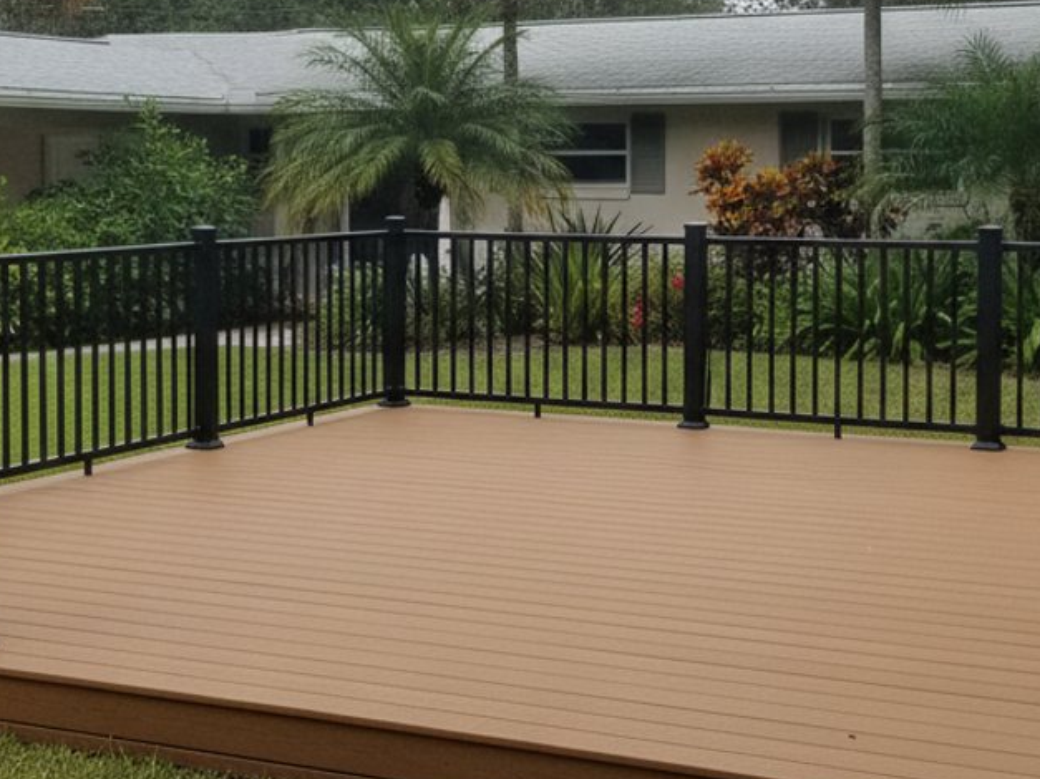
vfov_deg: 32.6
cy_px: 270
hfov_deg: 42.9
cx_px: 499
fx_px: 1322
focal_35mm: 44
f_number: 1.8
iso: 1365
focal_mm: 6.4
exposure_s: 1/1558
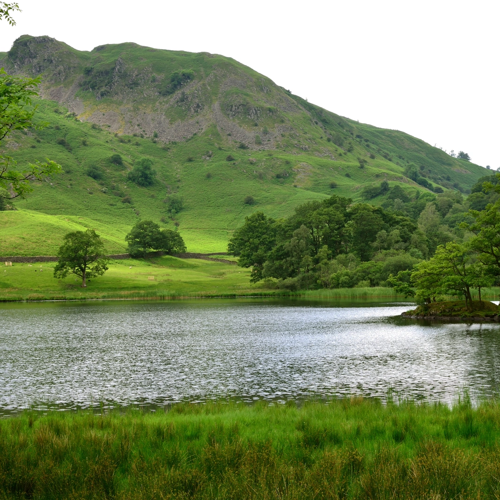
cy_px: 248
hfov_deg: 25.6
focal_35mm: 67
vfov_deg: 25.7
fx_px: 1095
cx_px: 331
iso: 800
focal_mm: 52
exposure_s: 1/50
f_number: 16
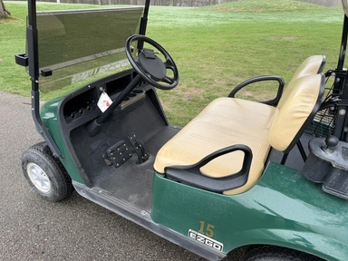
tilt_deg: -24.8
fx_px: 251
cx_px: 179
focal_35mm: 25
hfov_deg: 69.4
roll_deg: +1.6
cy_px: 134
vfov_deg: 54.9
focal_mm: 6.76
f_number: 1.78
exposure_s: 1/677
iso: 80
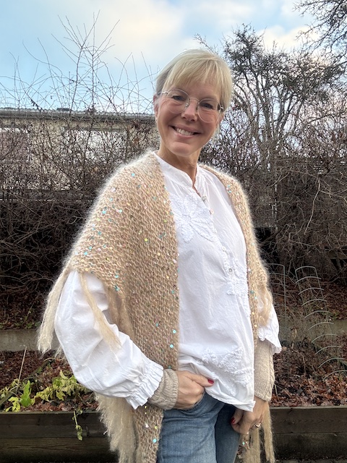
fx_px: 401
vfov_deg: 60.0
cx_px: 174
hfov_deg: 46.8
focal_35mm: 30
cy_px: 232
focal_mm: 2.69
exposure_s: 1/121
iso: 64
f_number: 1.9
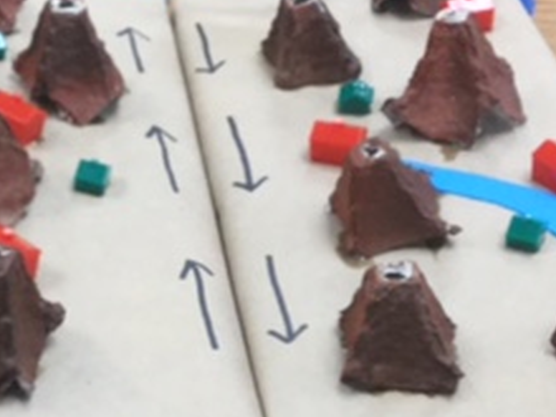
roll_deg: -3.9
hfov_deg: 21.7
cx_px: 172
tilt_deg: -38.7
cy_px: 301
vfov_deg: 16.4
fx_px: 1446
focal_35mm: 90
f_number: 2.4
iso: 50
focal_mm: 3.3
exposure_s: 1/30
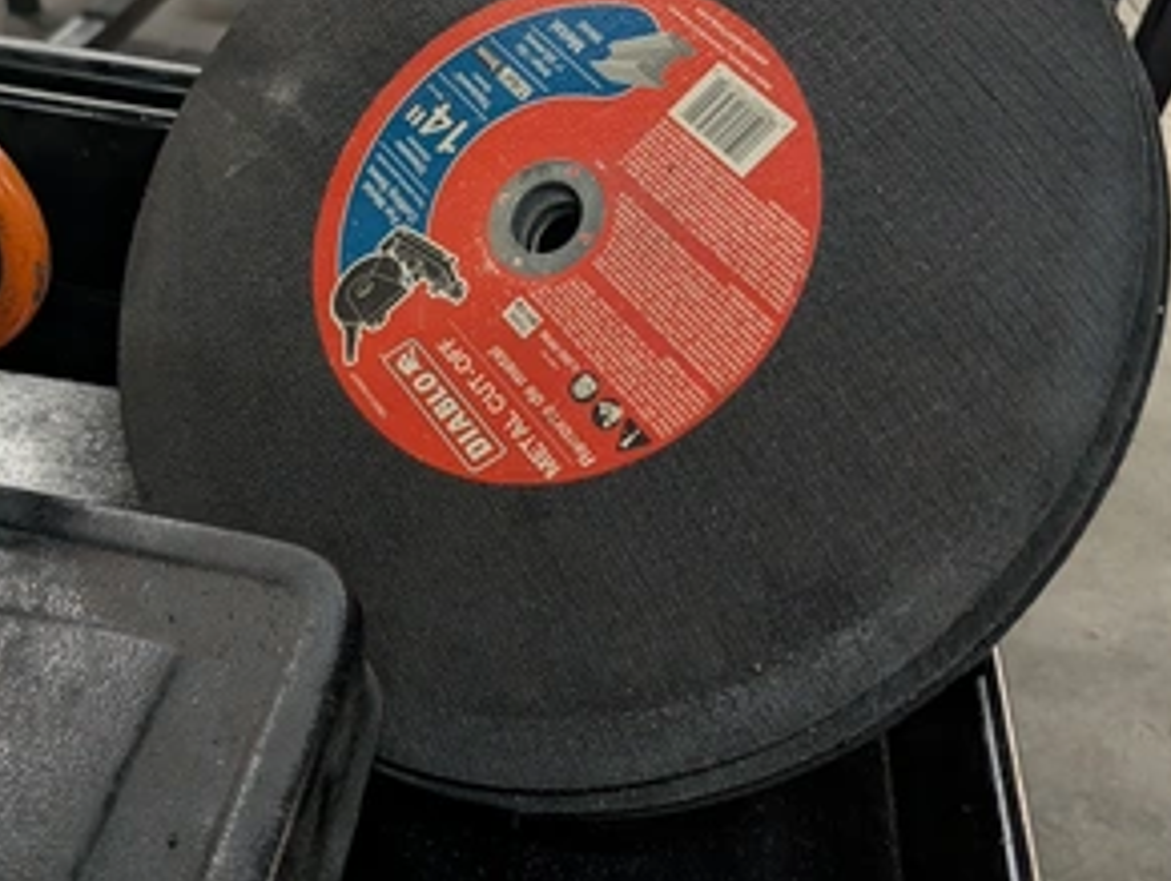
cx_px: 523
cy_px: 332
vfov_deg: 42.7
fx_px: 1118
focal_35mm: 33
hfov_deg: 55.2
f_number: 1.68
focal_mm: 6.9
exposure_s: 1/120
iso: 757
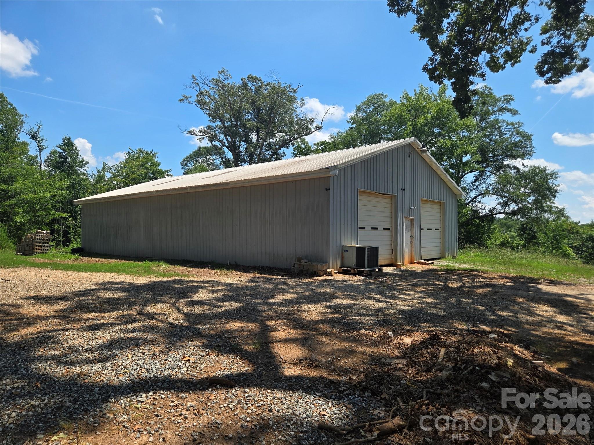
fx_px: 395
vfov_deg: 58.9
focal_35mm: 23
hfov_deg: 73.9
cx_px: 297
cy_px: 222
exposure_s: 1/2921
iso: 50
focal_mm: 5.4
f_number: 1.8
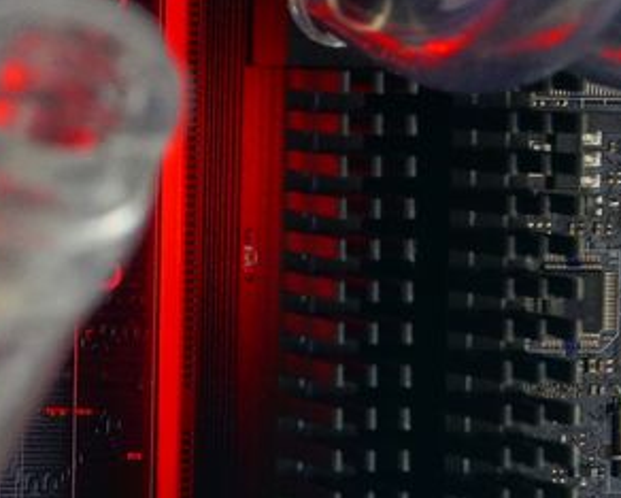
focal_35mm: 318
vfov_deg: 4.9
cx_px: -249
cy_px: 363
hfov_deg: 6.0
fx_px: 5847
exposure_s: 2
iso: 800
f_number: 11
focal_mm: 55
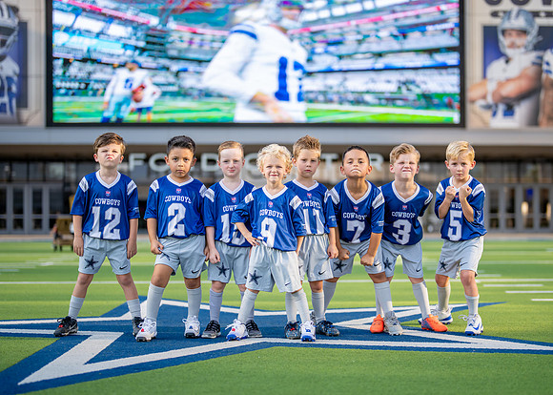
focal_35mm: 63
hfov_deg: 31.1
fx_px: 991
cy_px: 220
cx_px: 316
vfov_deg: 22.5
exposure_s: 1/3200
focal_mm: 50
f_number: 1.2
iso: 125
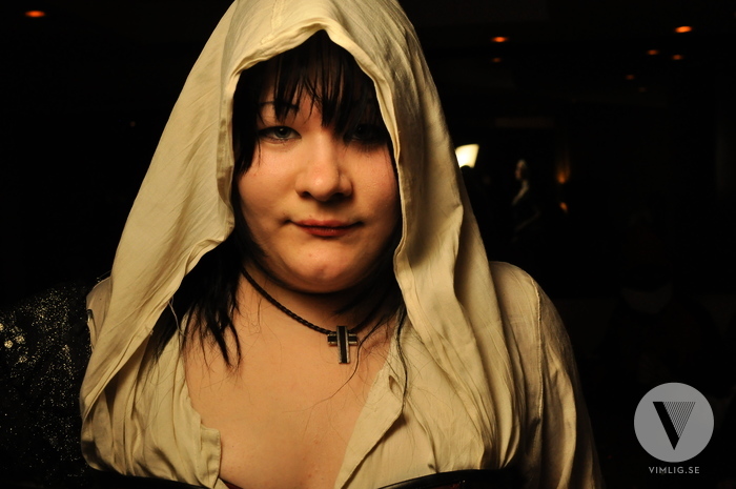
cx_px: 368
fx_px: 858
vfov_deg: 31.8
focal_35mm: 42
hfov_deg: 46.4
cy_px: 244
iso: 1000
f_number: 7.1
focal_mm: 28
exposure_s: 1/100
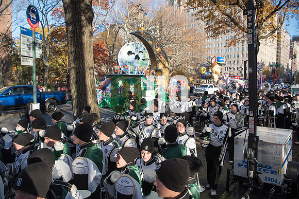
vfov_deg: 53.2
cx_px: 150
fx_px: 199
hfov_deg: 73.7
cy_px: 100
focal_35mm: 24
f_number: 4
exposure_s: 1/1250
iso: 320
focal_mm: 24
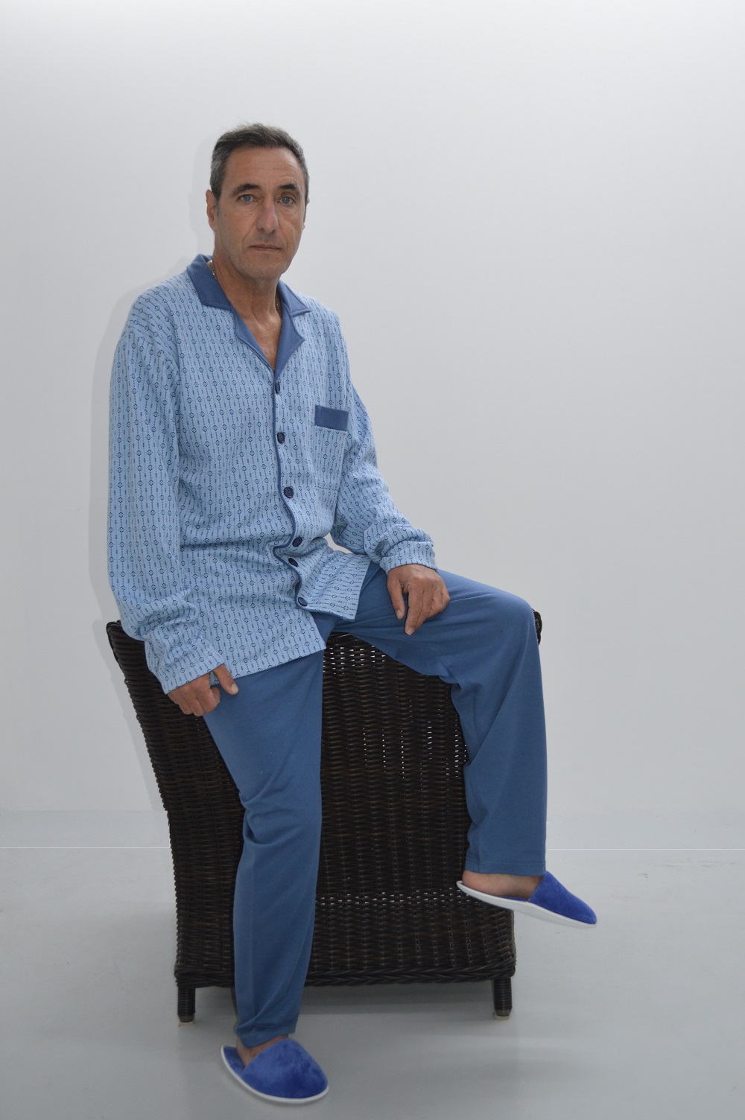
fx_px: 1213
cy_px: 560
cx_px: 372
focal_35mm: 39
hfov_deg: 34.1
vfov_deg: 49.6
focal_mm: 26
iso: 400
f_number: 4.2
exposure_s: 1/80
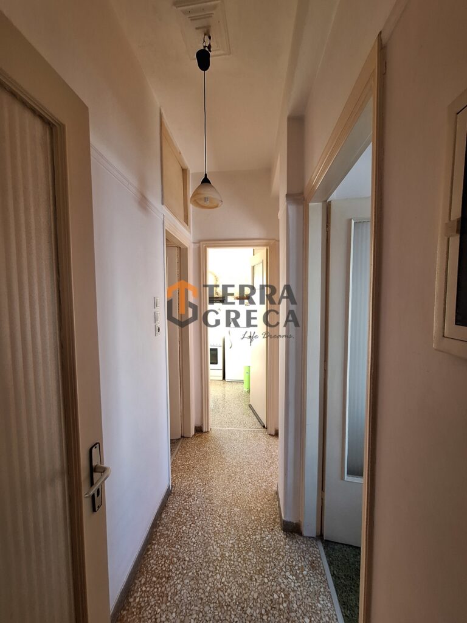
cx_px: 234
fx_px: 234
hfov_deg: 89.9
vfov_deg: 106.2
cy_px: 312
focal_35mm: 13
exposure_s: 1/50
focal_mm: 1.74
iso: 125
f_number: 2.2
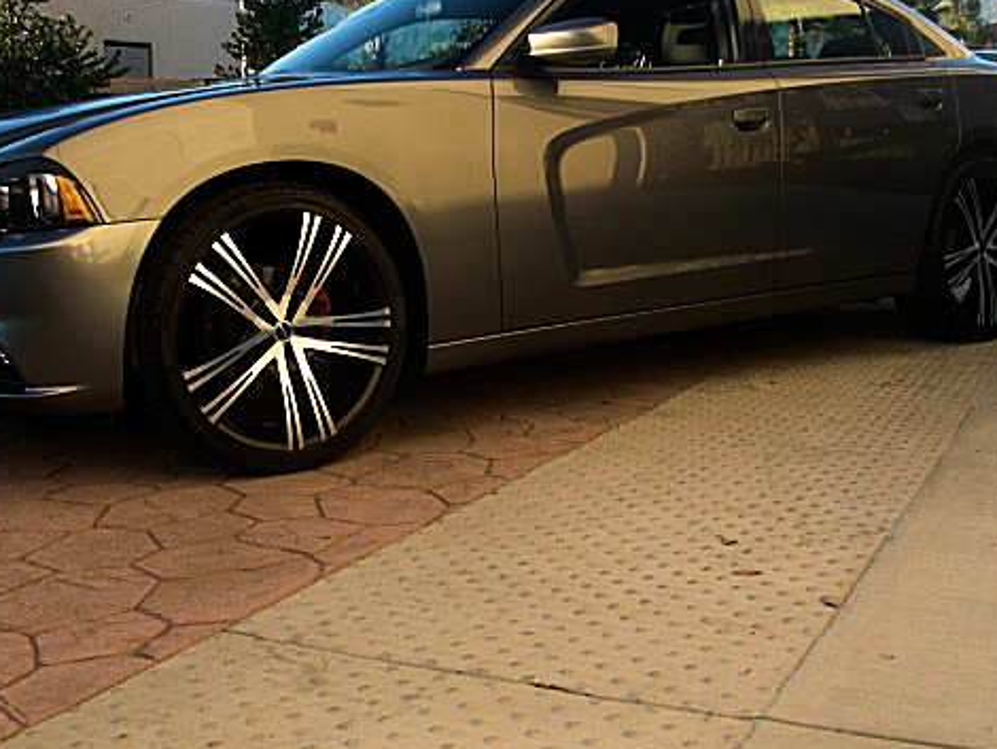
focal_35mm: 49
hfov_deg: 38.9
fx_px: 1412
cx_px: 484
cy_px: 331
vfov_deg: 29.7
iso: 50
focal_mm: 6.3
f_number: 2.8
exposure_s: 1/160
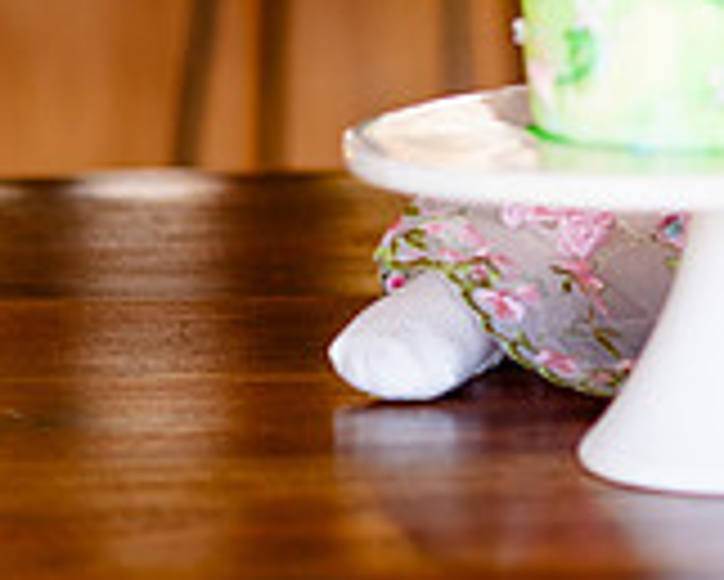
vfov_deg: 5.3
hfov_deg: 6.6
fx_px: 6175
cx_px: 1174
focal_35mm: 288
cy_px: -232
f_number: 2.2
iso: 250
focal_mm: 85
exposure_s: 1/500
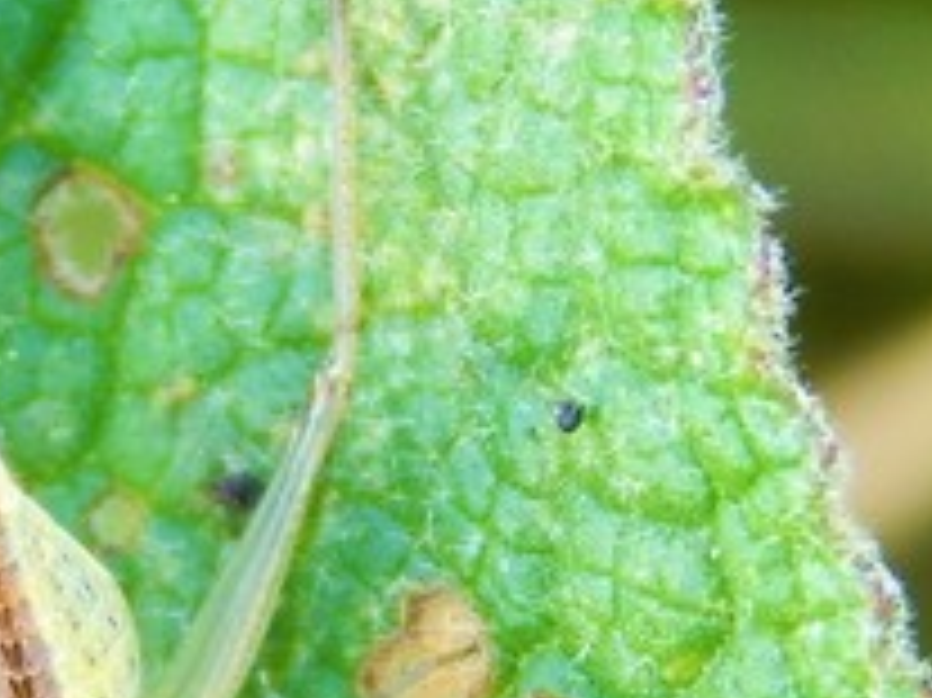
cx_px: -151
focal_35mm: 854
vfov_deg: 1.7
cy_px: 1121
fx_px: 22980
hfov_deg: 2.3
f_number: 5.4
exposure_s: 1/60
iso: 125
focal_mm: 37.1
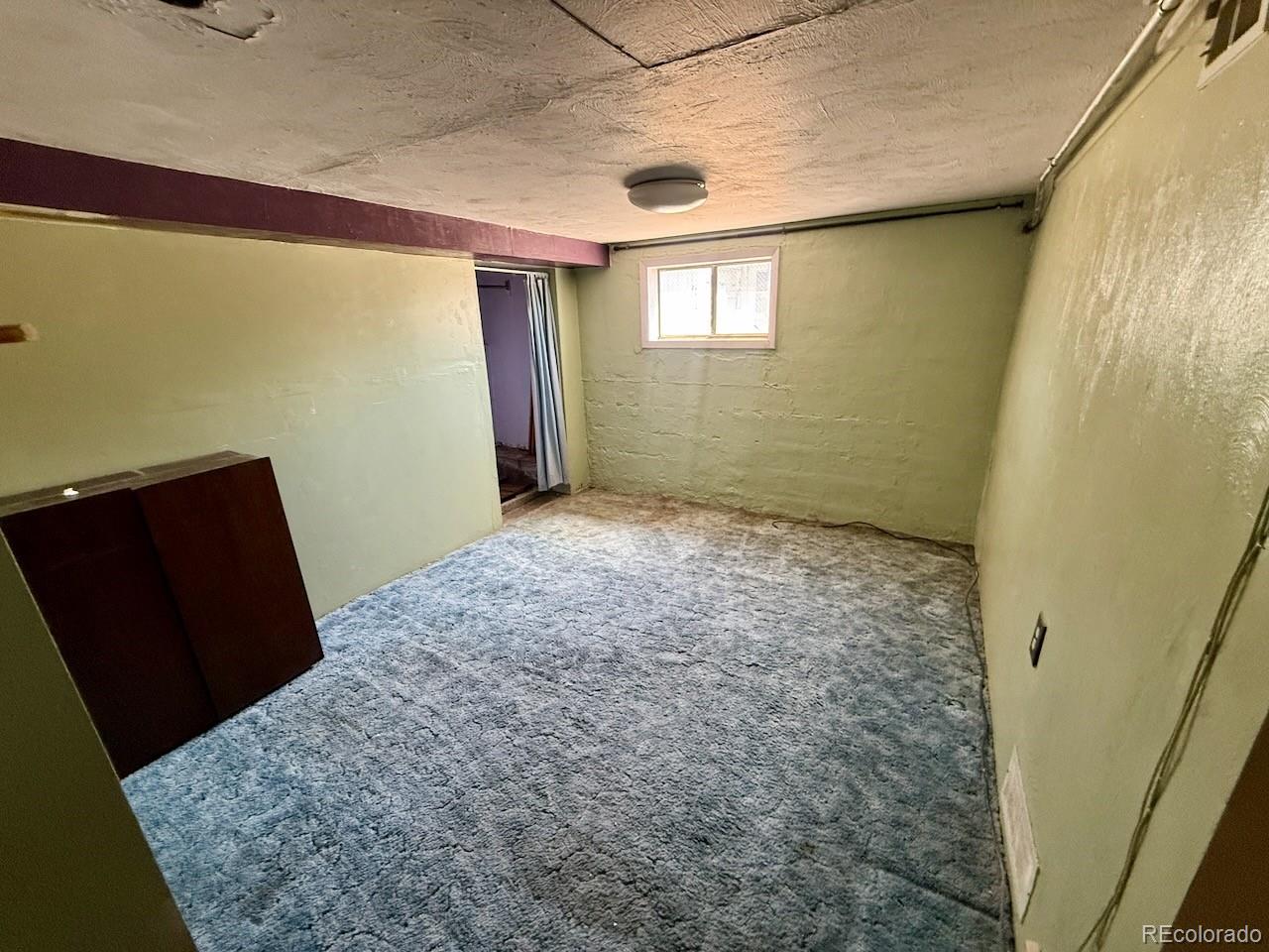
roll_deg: +2.1
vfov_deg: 85.7
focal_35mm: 14
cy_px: 476
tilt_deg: -18.9
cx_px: 634
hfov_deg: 102.1
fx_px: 513
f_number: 2.2
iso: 320
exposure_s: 1/91
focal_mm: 2.22
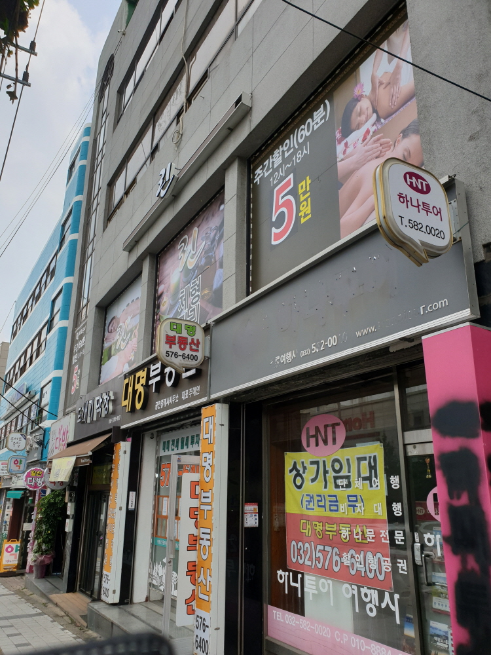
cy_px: 328
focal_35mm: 26
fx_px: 492
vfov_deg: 67.3
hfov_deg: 53.1
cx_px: 246
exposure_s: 1/978
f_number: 2.4
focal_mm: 4.3
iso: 50
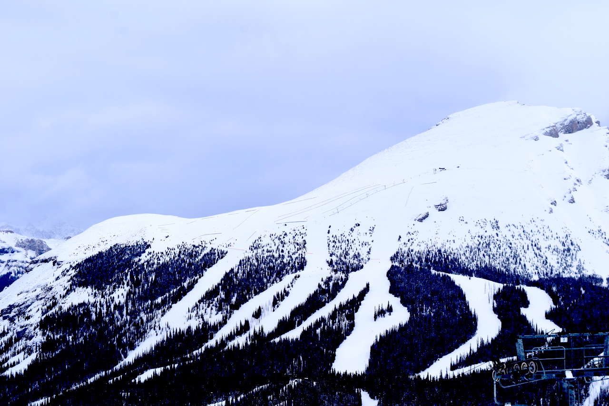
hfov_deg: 28.1
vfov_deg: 18.9
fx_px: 1218
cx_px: 304
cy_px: 203
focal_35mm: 72
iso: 200
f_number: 11
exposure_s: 1/640
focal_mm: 48
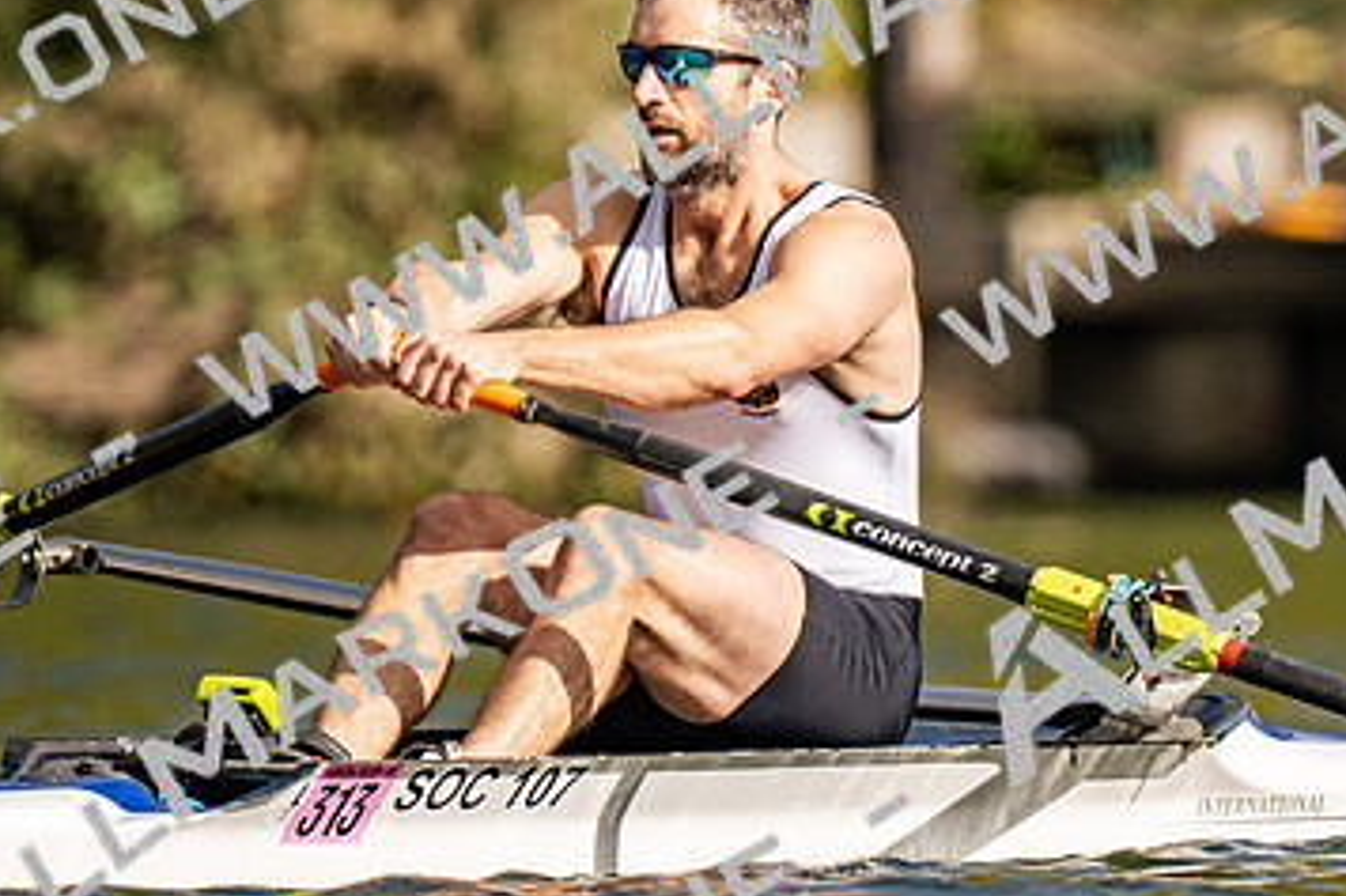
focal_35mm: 1468
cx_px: 665
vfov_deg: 0.9
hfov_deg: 1.4
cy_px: 429
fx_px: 54859
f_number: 4
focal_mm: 600
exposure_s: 1/2500
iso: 140
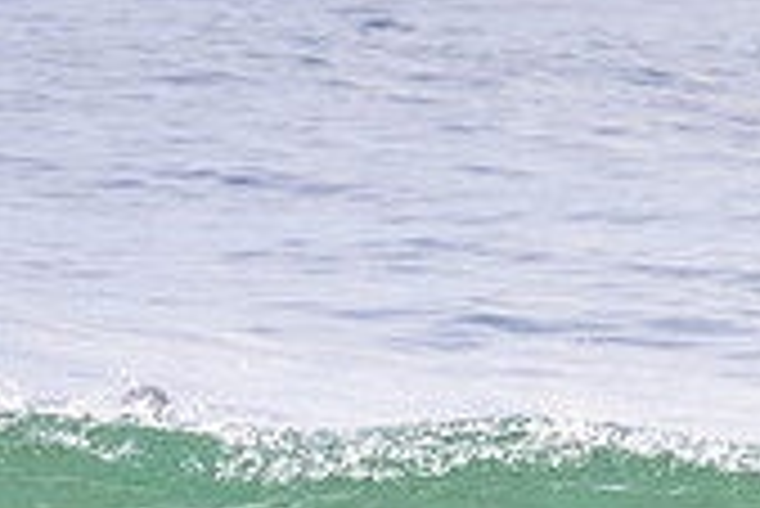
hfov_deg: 1.0
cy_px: 829
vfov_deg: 0.6
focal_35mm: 2125
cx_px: 436
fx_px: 44898
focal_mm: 620
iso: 1000
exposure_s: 1/2000
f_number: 11
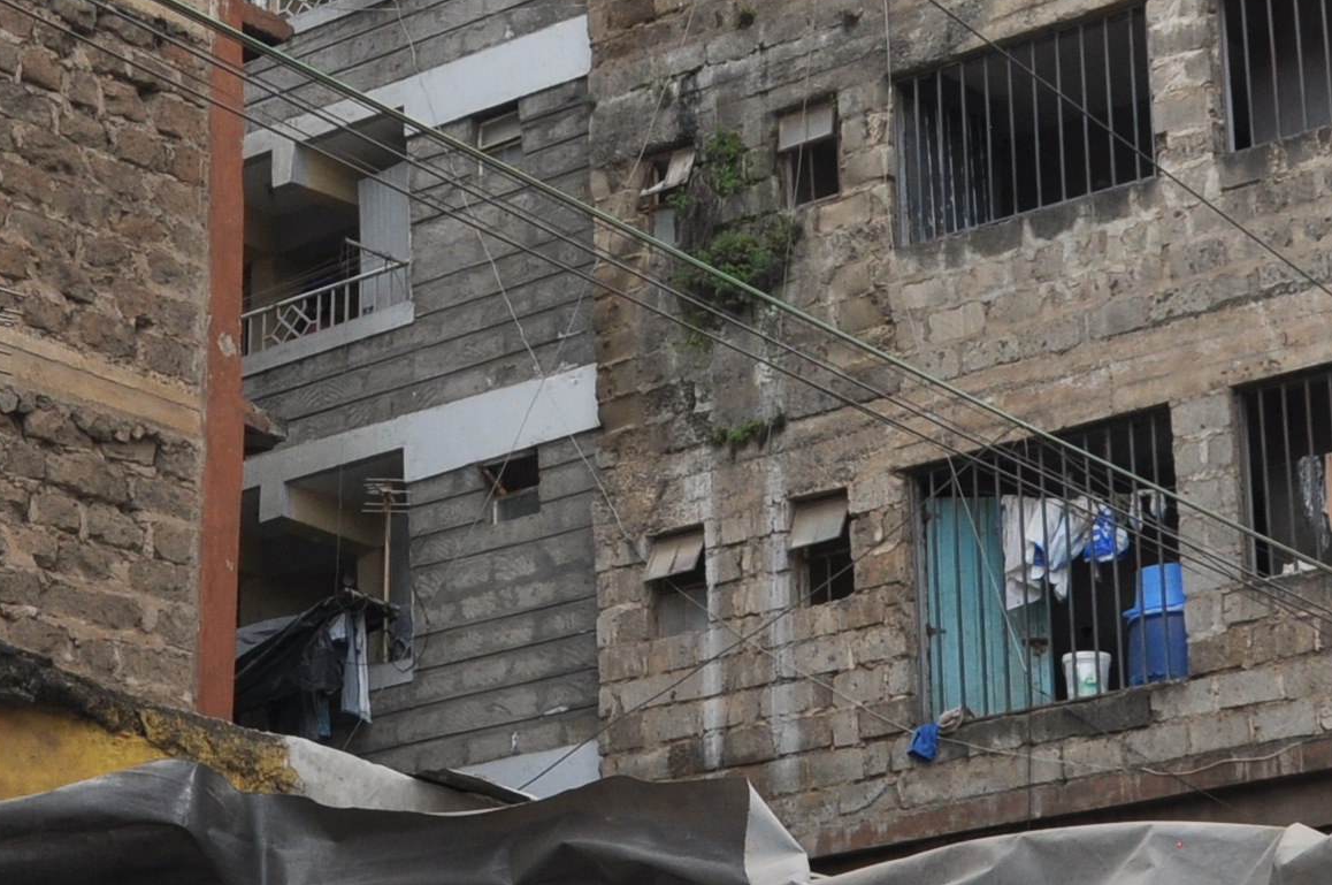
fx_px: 3695
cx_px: 391
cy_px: 407
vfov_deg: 13.6
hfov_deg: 20.3
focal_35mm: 100
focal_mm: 18
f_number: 10
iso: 200
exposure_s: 1/200
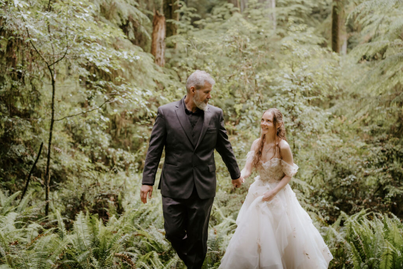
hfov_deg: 28.8
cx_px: 202
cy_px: 134
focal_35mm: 70
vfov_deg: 19.5
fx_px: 784
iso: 640
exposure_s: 1/250
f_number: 2.8
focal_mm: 70
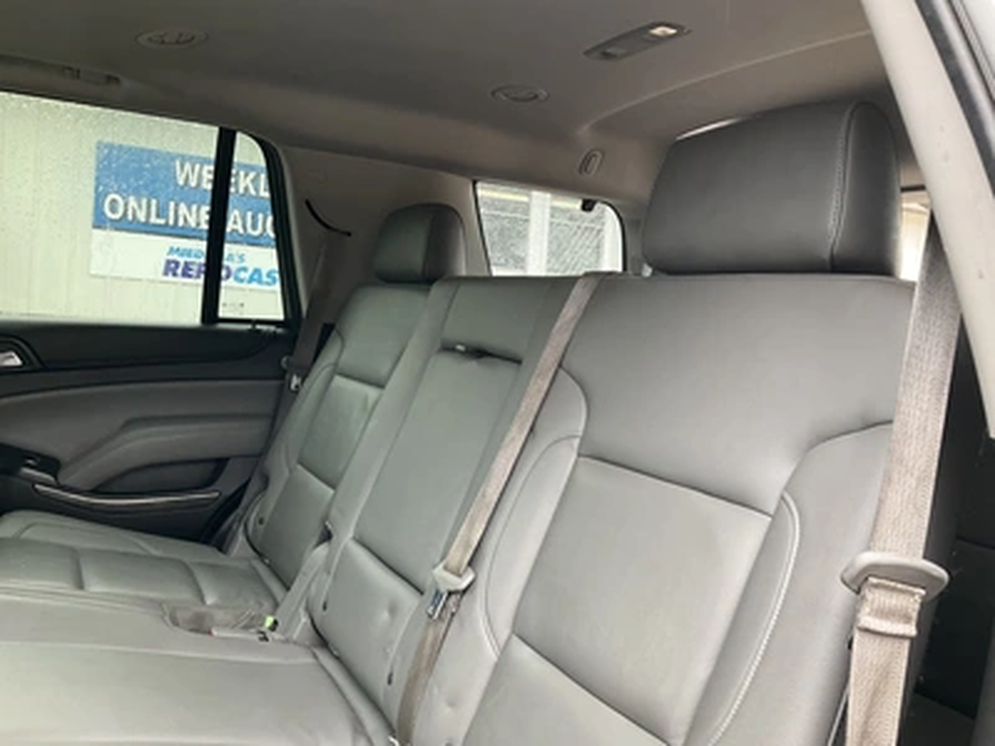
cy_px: 373
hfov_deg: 61.7
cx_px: 498
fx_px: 834
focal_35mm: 29
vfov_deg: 48.2
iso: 64
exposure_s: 1/77
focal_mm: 3
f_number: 1.8
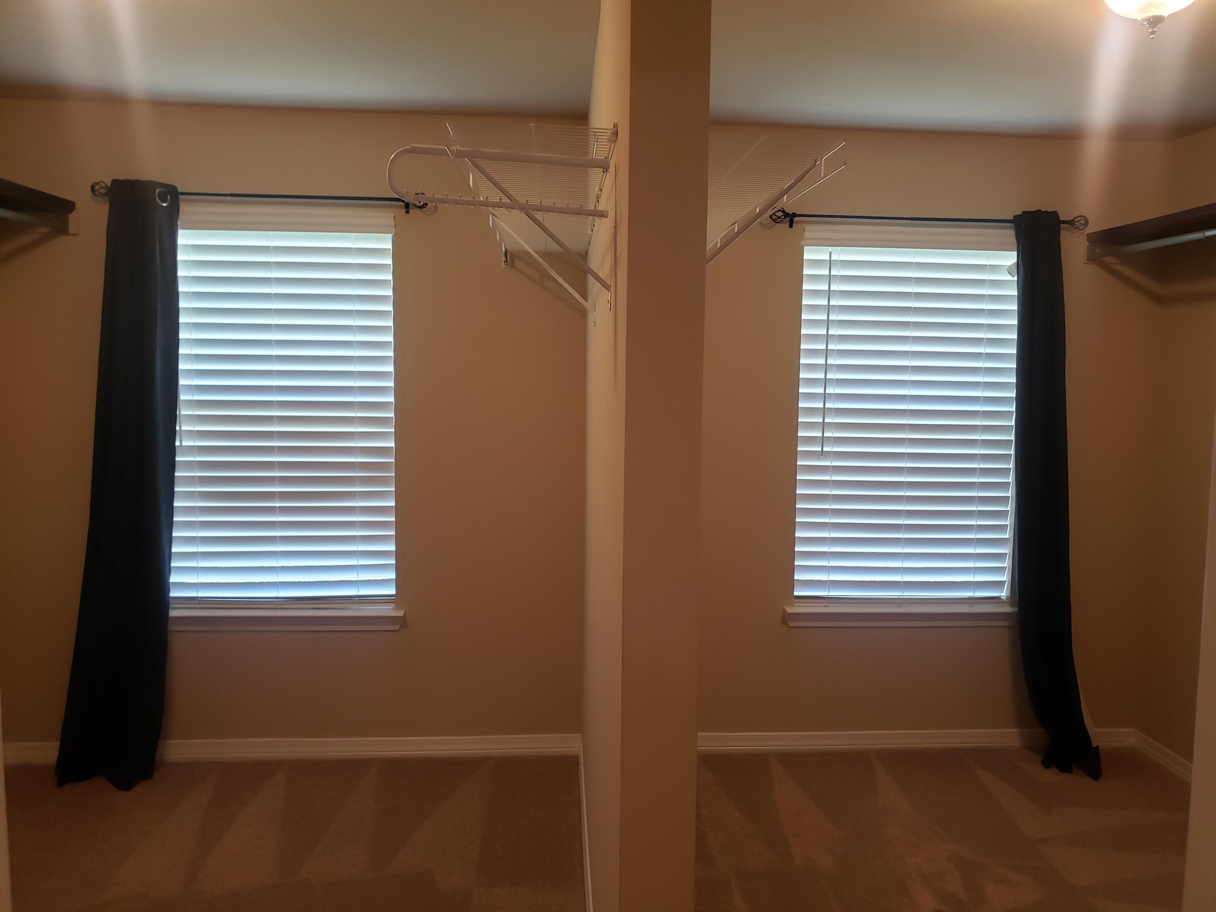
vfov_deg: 53.1
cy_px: 456
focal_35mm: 26
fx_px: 913
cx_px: 608
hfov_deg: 67.3
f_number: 2.4
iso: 250
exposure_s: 1/60
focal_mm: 4.3
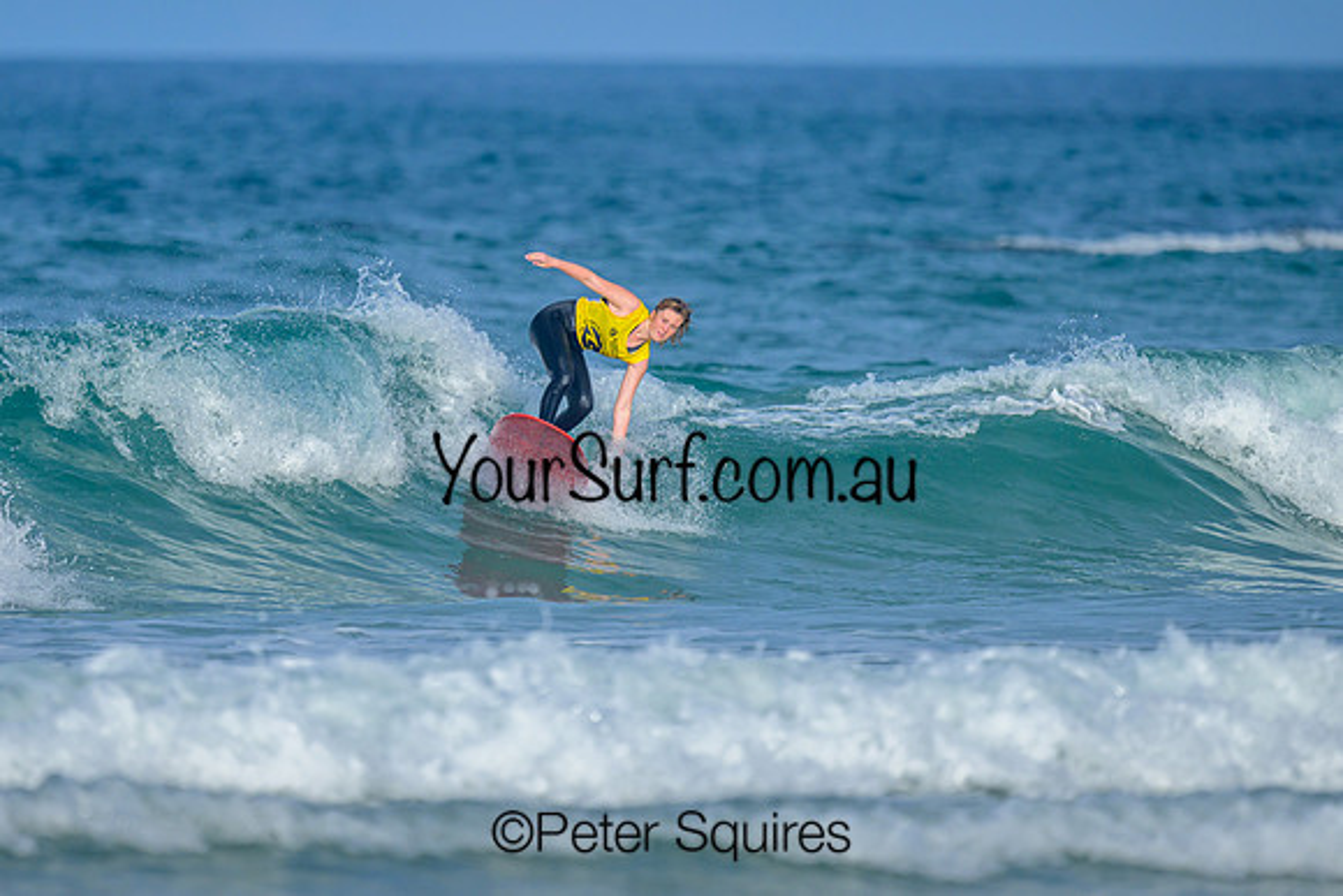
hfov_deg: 1.9
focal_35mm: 1100
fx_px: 41043
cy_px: 364
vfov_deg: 1.3
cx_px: 491
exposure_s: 1/2000
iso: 250
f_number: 6.3
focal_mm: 800
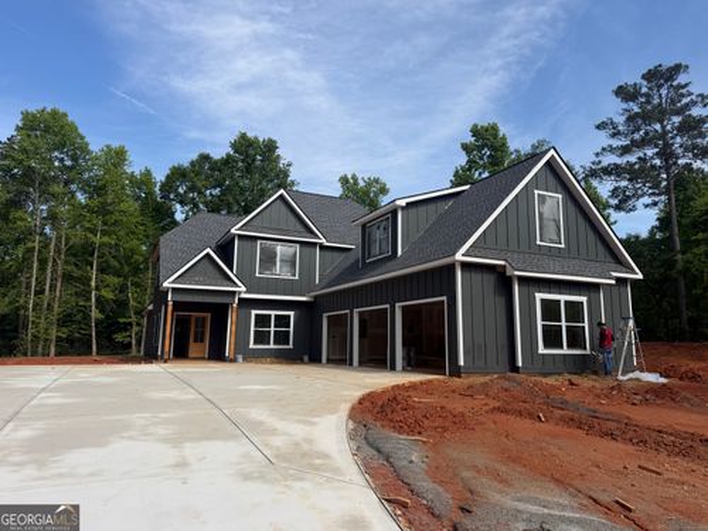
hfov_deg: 71.6
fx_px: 491
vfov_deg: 56.8
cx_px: 354
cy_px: 266
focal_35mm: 24
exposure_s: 1/5319
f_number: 1.78
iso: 80
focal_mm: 6.76
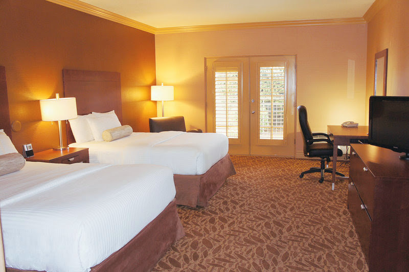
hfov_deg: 62.0
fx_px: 341
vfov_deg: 43.5
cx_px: 204
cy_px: 136
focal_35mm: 30
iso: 400
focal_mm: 20
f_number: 4
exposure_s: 1/60
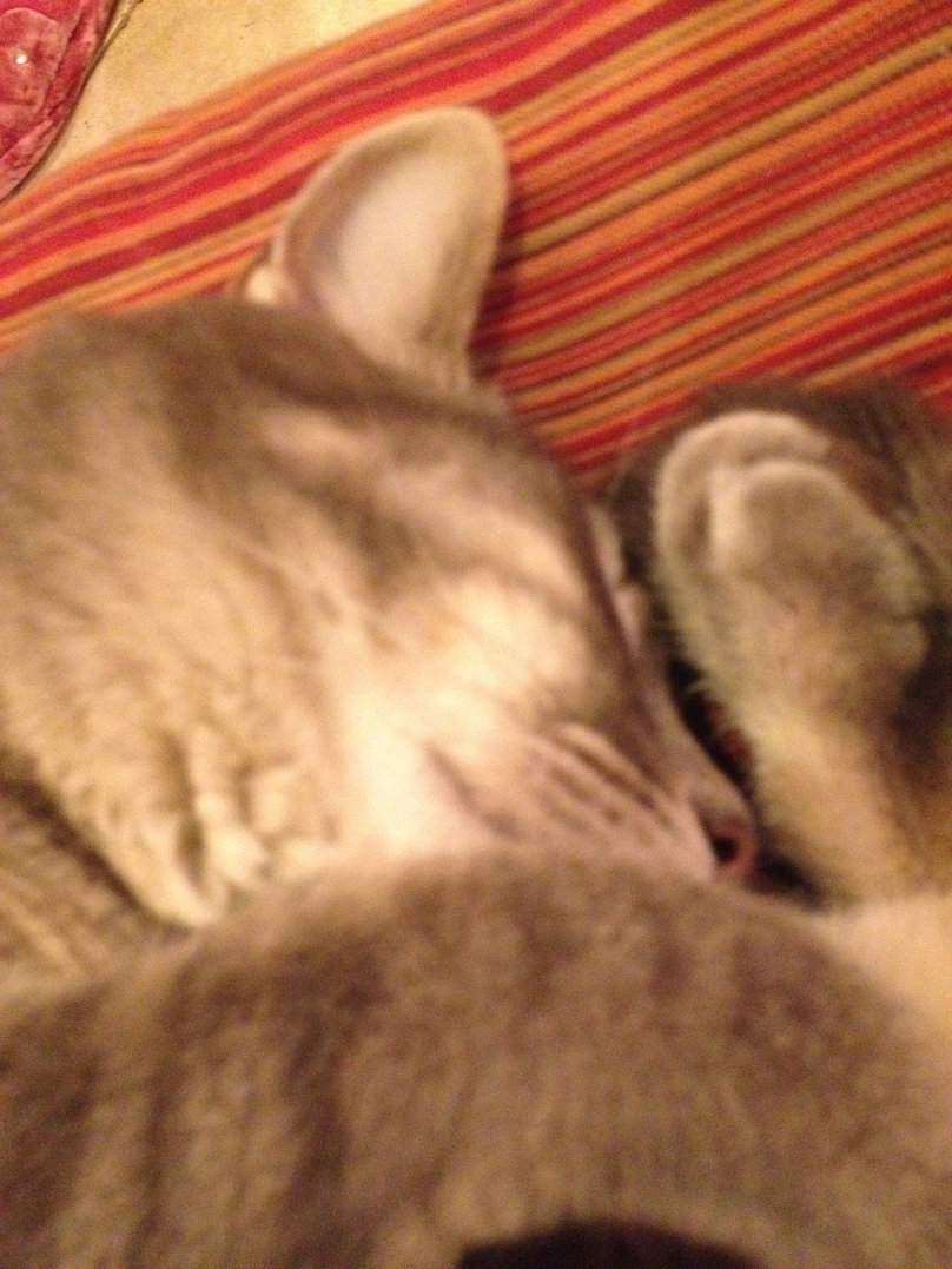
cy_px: 634
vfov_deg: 52.6
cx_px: 476
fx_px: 1283
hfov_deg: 40.7
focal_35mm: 35
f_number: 2.4
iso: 800
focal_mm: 4.28
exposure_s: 1/15
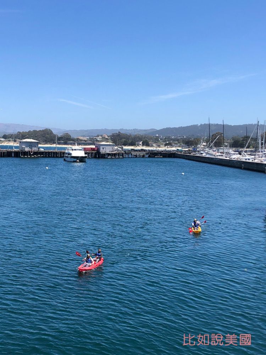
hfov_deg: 49.7
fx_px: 287
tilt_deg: -5.0
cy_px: 178
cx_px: 133
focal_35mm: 28
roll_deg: -1.0
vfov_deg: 63.4
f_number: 1.8
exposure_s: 1/1675
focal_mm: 3.99
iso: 20
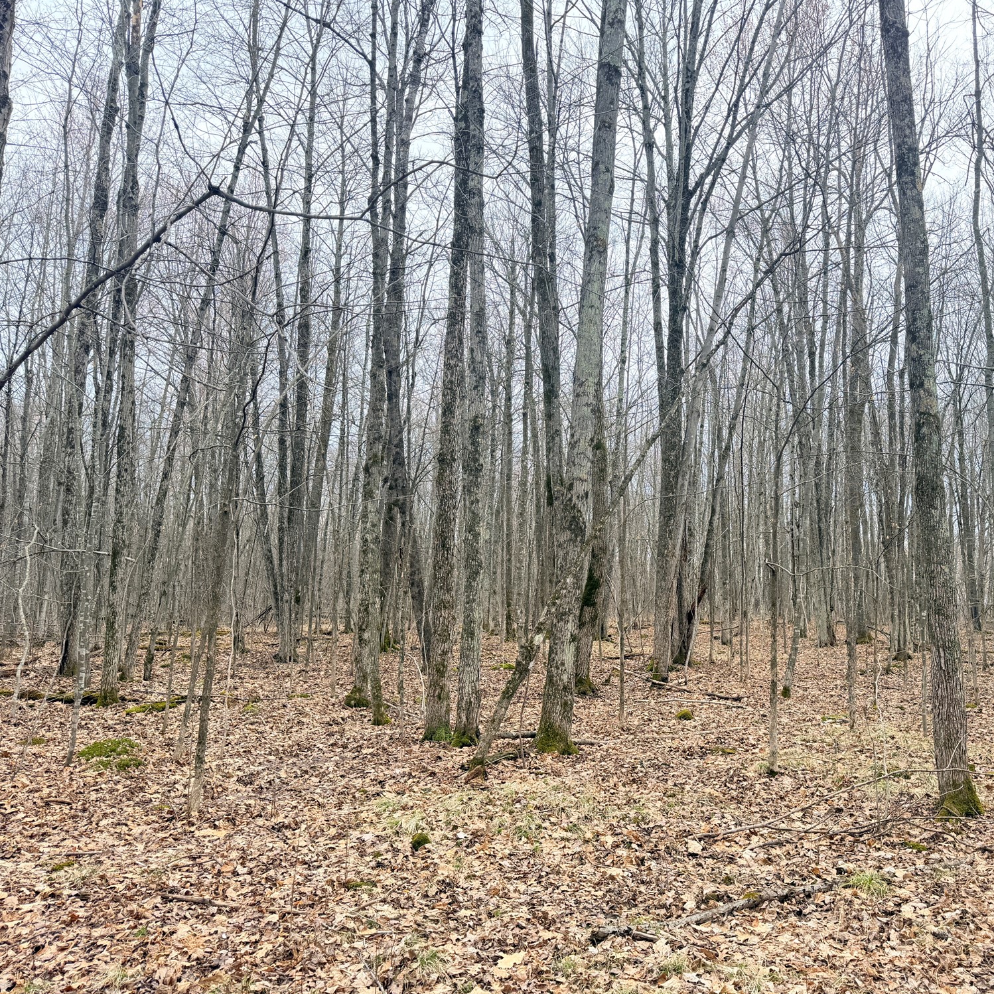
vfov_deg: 55.6
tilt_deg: +6.8
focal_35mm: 29
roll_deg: -0.1
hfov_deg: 54.7
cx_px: 648
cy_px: 504
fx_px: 942
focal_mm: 6.76
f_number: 1.78
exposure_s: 1/497
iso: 100
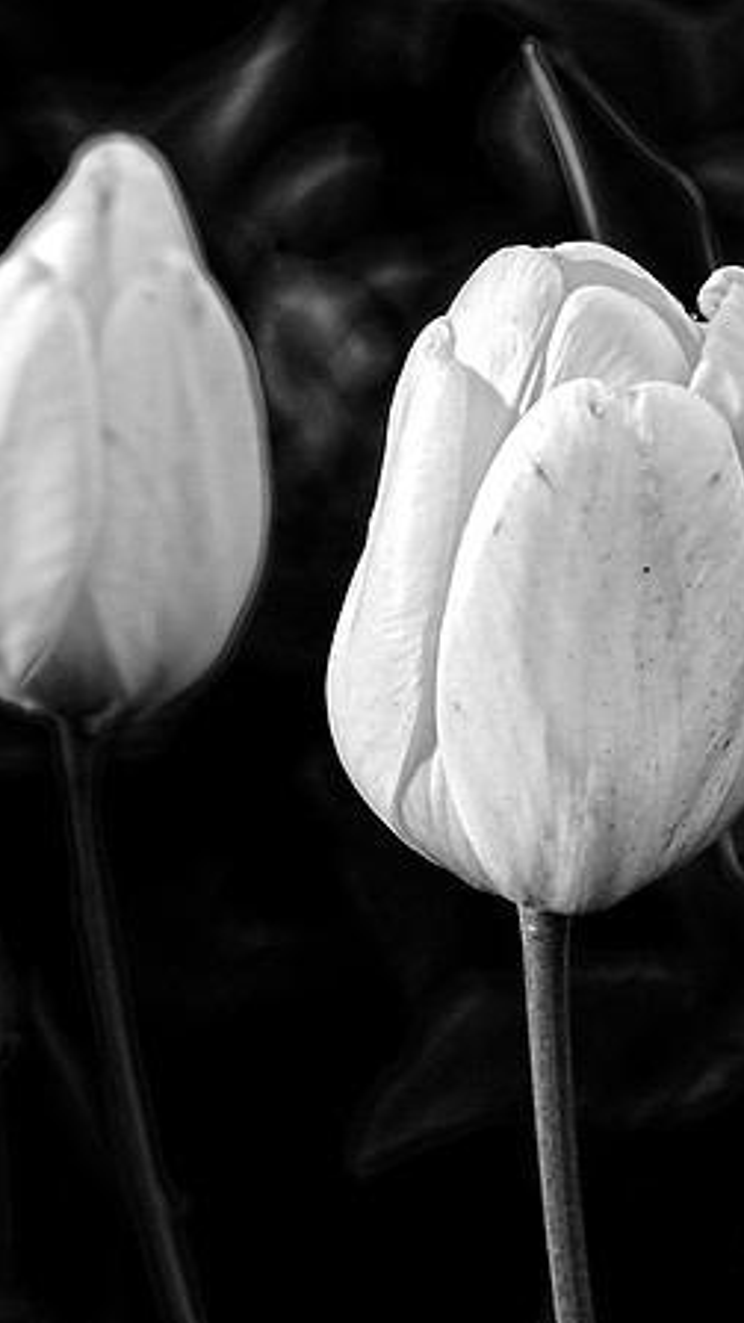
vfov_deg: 6.8
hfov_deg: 3.8
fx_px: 11083
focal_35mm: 316
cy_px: 662
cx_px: 323
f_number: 11
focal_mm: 200
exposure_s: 1/50
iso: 200
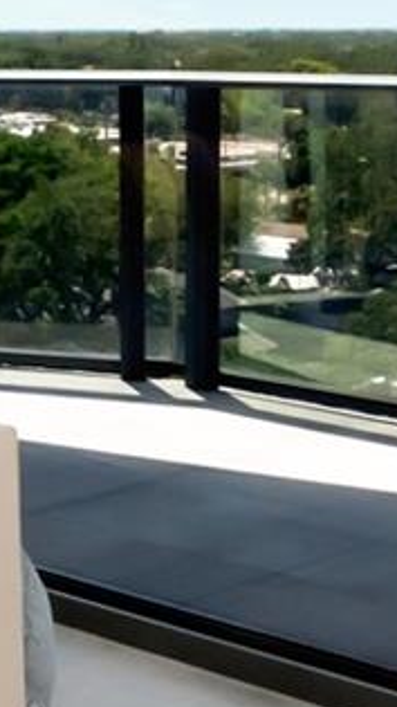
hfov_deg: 10.9
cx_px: -653
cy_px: 65
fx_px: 1642
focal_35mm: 88
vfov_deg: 23.6
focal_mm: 11
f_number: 16
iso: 800
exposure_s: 1/200
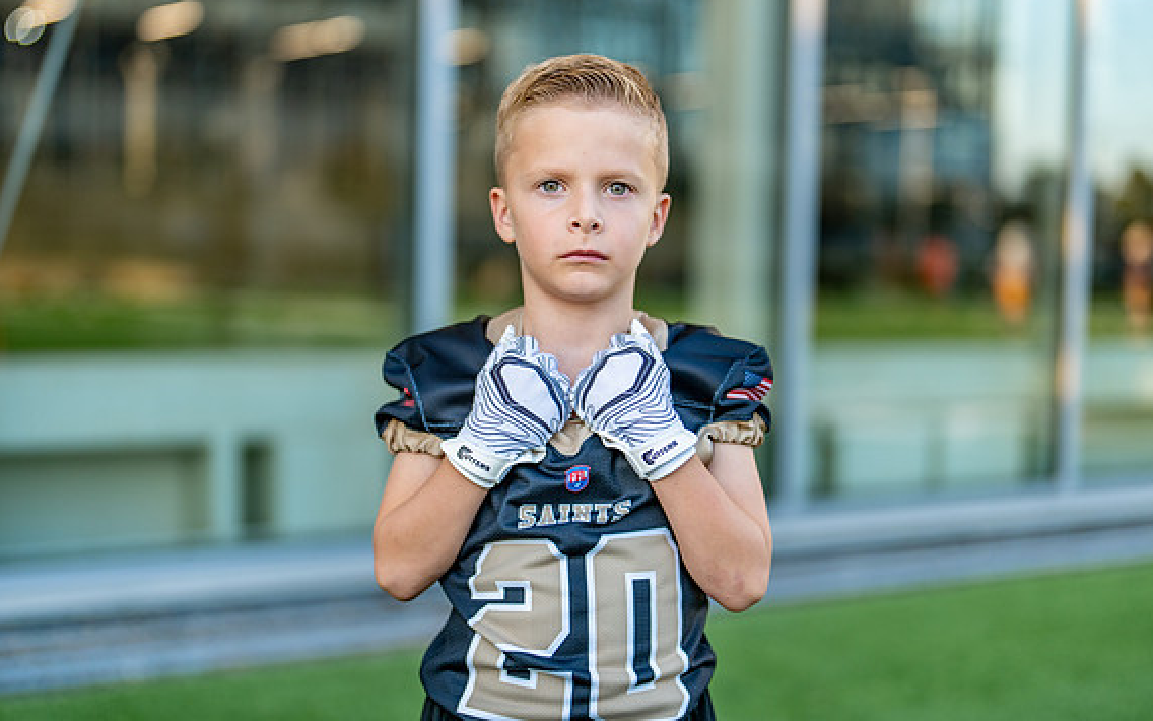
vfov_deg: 22.4
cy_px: 394
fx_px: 1823
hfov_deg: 35.1
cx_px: 567
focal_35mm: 58
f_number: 1.2
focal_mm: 50
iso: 200
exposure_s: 1/1000
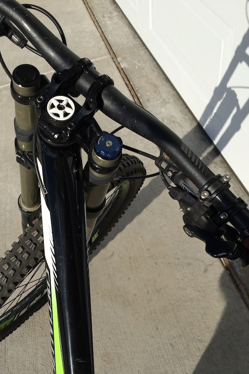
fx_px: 436
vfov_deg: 45.7
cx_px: 65
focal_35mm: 42
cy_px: 250
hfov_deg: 31.4
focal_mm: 4.12
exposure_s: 1/3165
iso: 40
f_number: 2.2
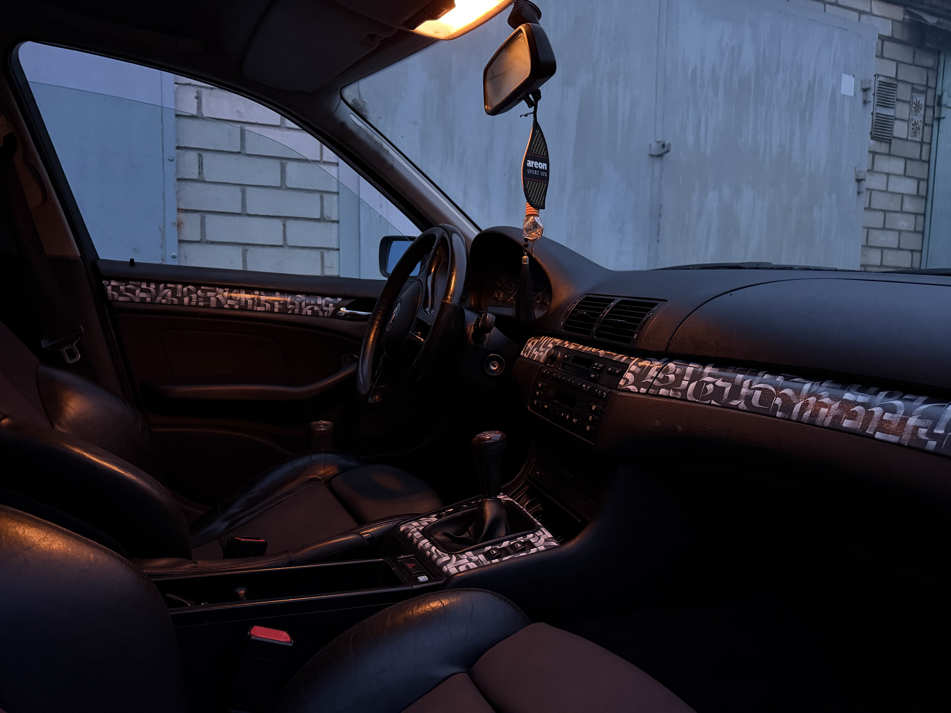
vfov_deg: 56.8
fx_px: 659
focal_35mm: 24
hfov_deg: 71.6
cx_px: 476
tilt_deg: -5.5
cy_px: 356
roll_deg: -0.6
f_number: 1.78
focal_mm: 6.76
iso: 1000
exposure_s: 1/32
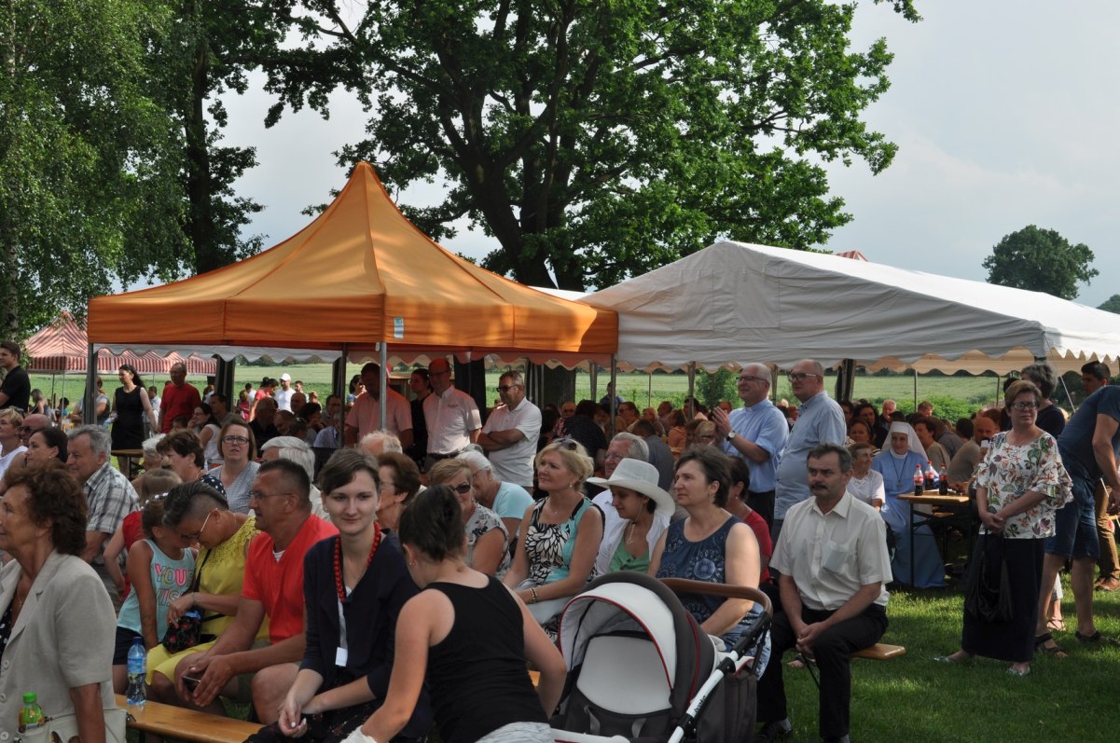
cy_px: 372
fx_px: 1584
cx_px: 560
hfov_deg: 38.9
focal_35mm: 51
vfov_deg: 26.4
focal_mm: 34
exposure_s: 1/200
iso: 200
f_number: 13
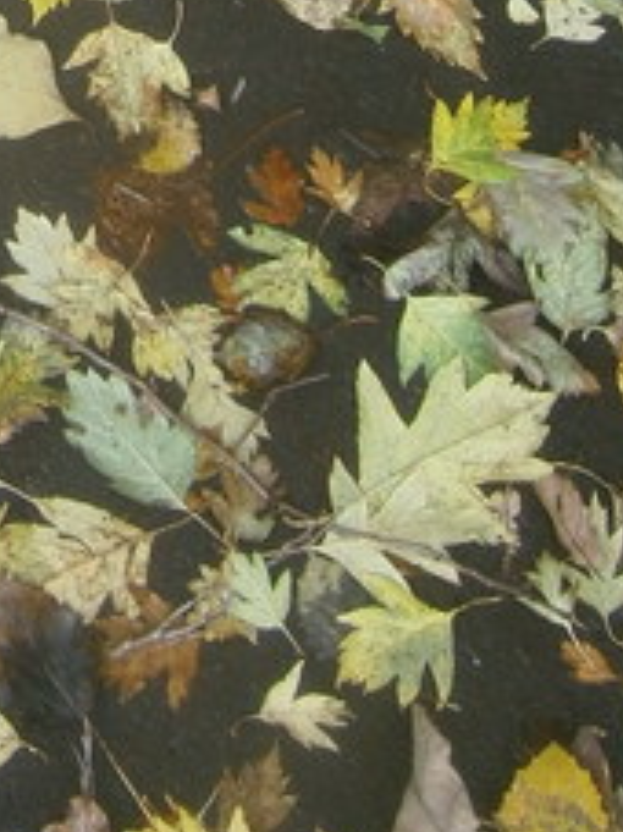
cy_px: -634
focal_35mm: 103
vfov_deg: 16.3
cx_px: -394
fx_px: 2474
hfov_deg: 13.3
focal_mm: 4.7
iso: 80
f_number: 2.8
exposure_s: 1/40
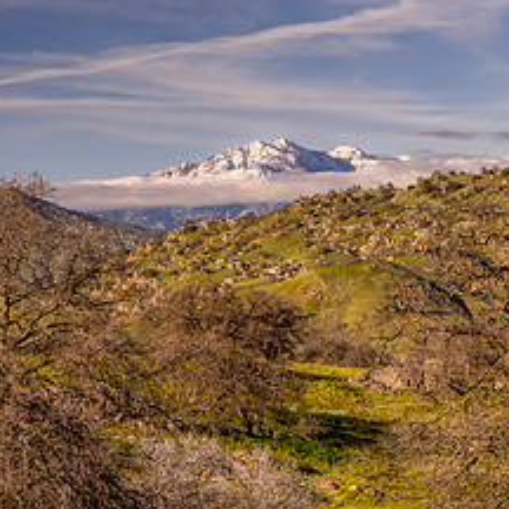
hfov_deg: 10.7
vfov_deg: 10.8
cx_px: 436
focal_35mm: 162
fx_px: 2695
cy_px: 317
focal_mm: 70
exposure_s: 1/80
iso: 100
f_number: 8
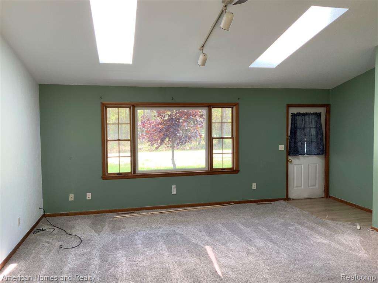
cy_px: 142
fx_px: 317
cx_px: 189
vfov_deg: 48.2
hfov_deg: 61.7
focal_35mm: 29
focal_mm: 3
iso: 50
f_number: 1.8
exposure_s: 1/120
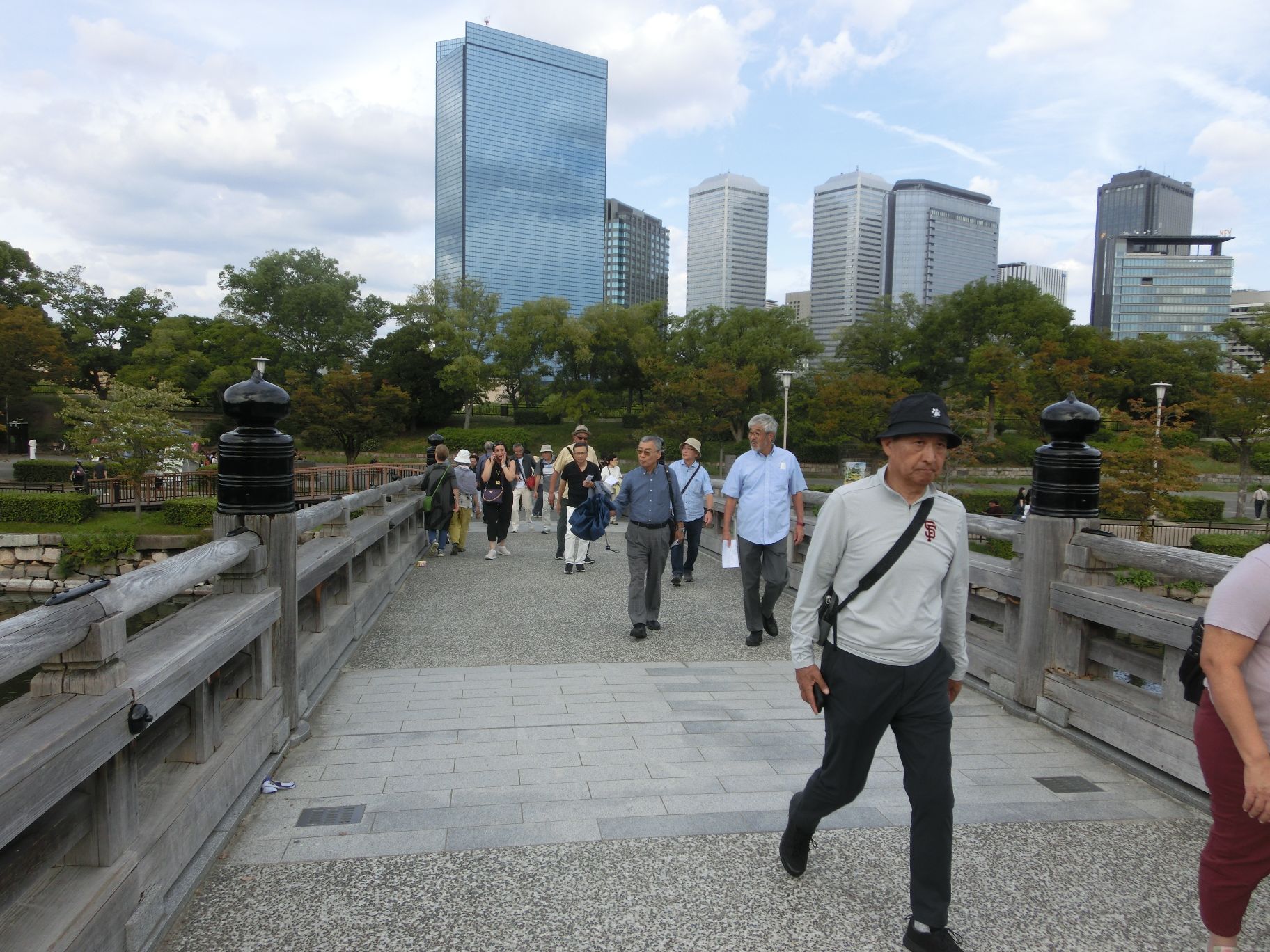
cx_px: 635
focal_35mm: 25
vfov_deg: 54.9
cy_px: 476
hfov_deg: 69.4
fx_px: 917
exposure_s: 1/640
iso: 80
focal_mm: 4.4
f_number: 3.3
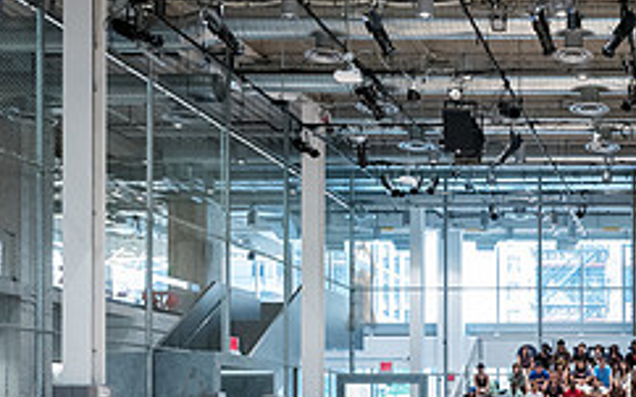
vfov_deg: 20.5
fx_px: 1057
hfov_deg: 30.3
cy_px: 412
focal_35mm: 61
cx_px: 682
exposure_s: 1/250
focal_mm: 24
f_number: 4
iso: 5000
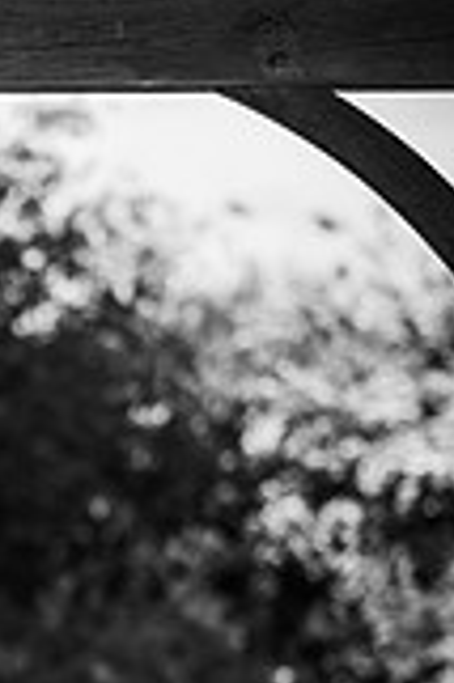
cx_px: -125
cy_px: 556
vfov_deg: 8.7
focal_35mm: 237
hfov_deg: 5.7
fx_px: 4493
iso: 100
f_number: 1.8
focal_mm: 85
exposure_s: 1/3200
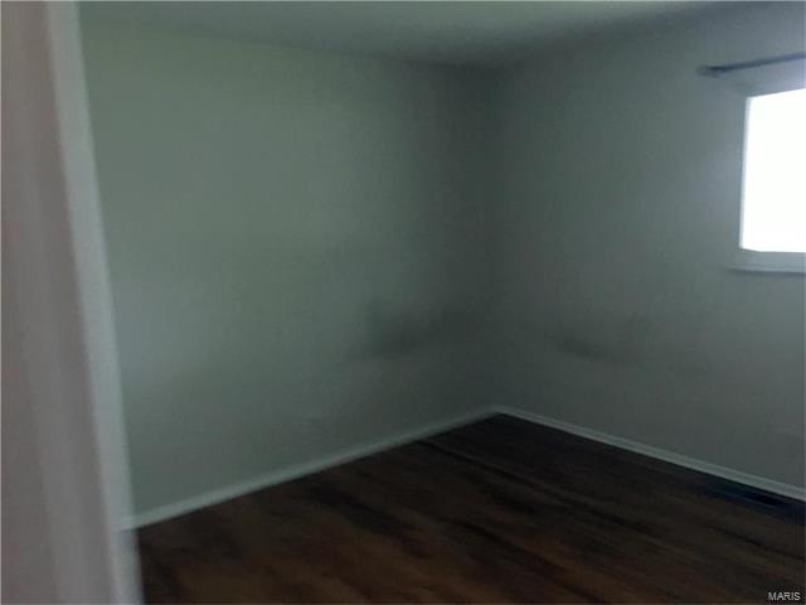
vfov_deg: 48.2
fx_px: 675
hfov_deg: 61.7
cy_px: 302
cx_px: 403
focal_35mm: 29
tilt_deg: -6.8
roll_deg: +2.9
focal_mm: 4.15
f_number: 2.2
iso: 125
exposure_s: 1/4
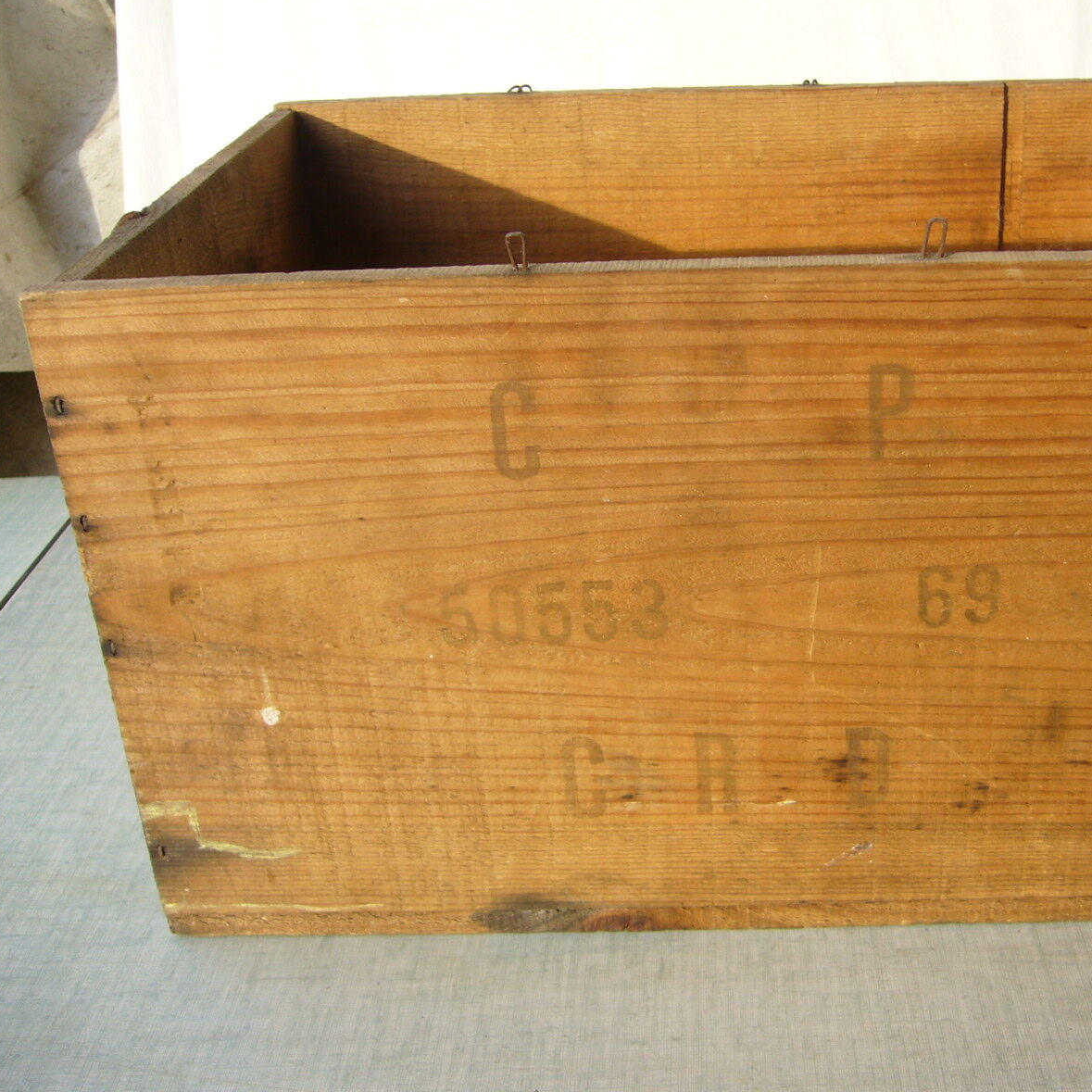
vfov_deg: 40.0
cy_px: 551
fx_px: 1499
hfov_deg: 39.6
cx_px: 727
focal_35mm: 42
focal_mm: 5.8
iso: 80
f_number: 2.8
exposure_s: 1/160
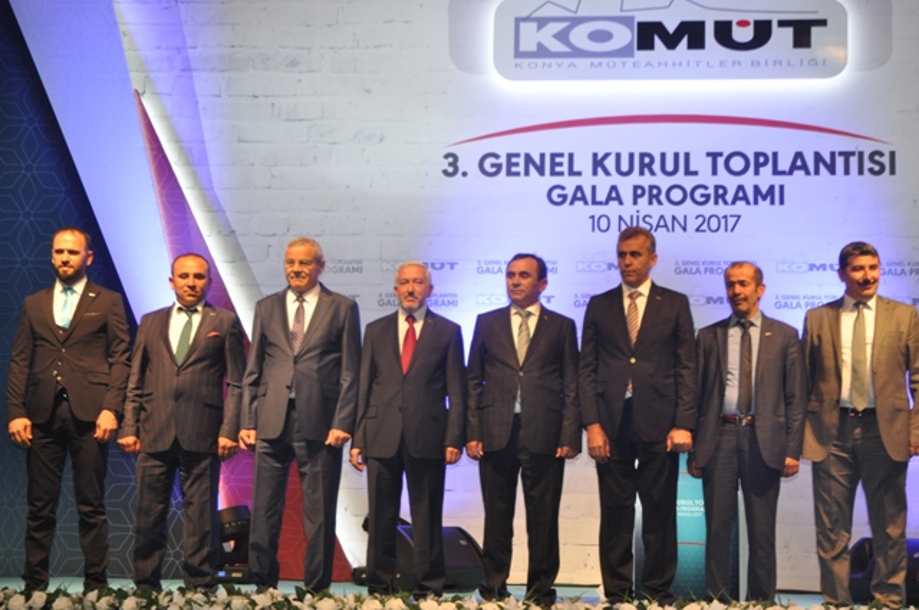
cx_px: 460
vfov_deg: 22.6
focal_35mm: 60
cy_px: 305
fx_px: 1530
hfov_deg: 33.4
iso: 800
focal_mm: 40
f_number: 4.2
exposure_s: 1/80
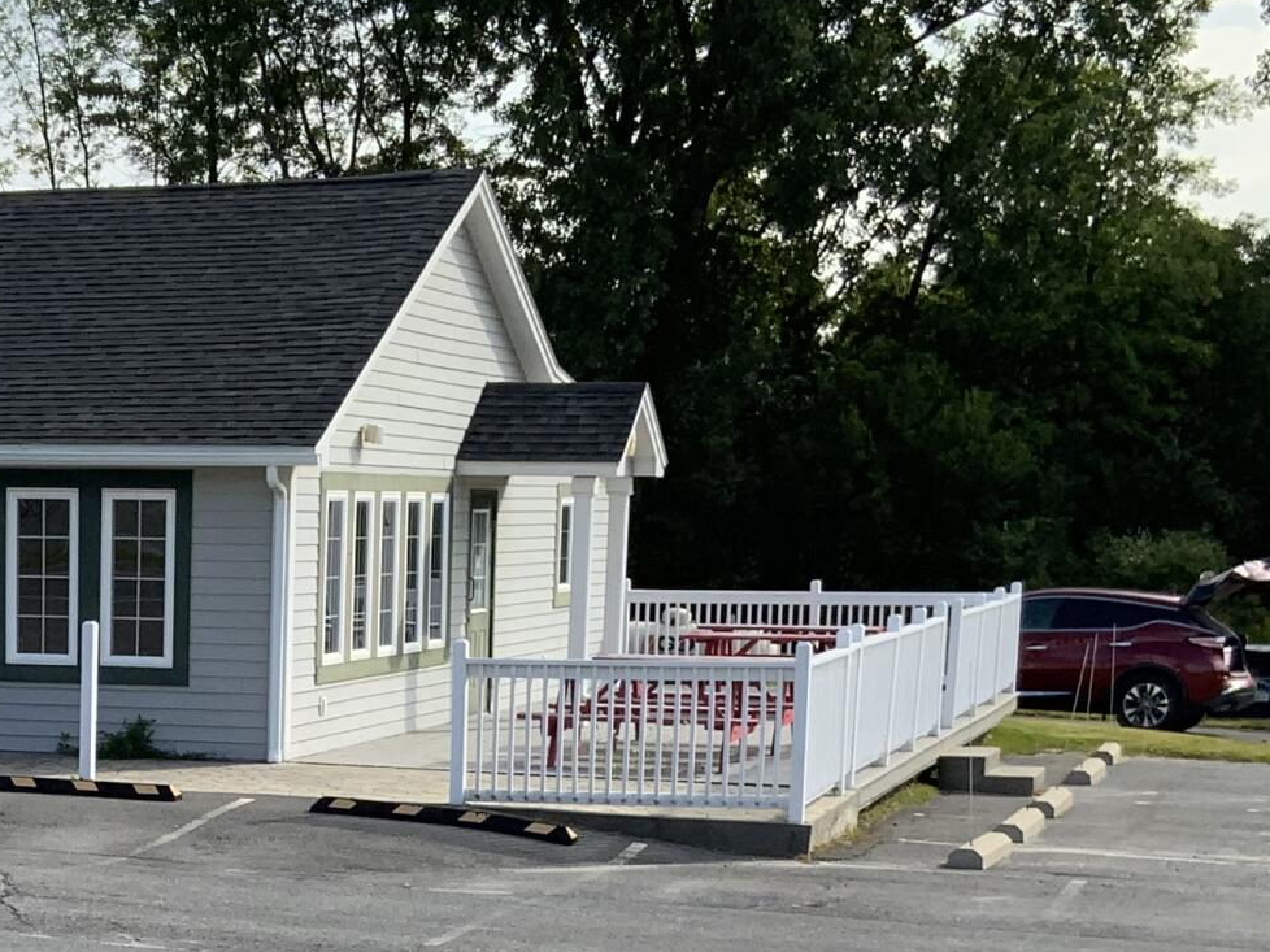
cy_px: 1069
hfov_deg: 21.4
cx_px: 83
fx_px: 3264
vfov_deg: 16.1
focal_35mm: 89
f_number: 1.8
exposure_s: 1/1121
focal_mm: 3
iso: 16
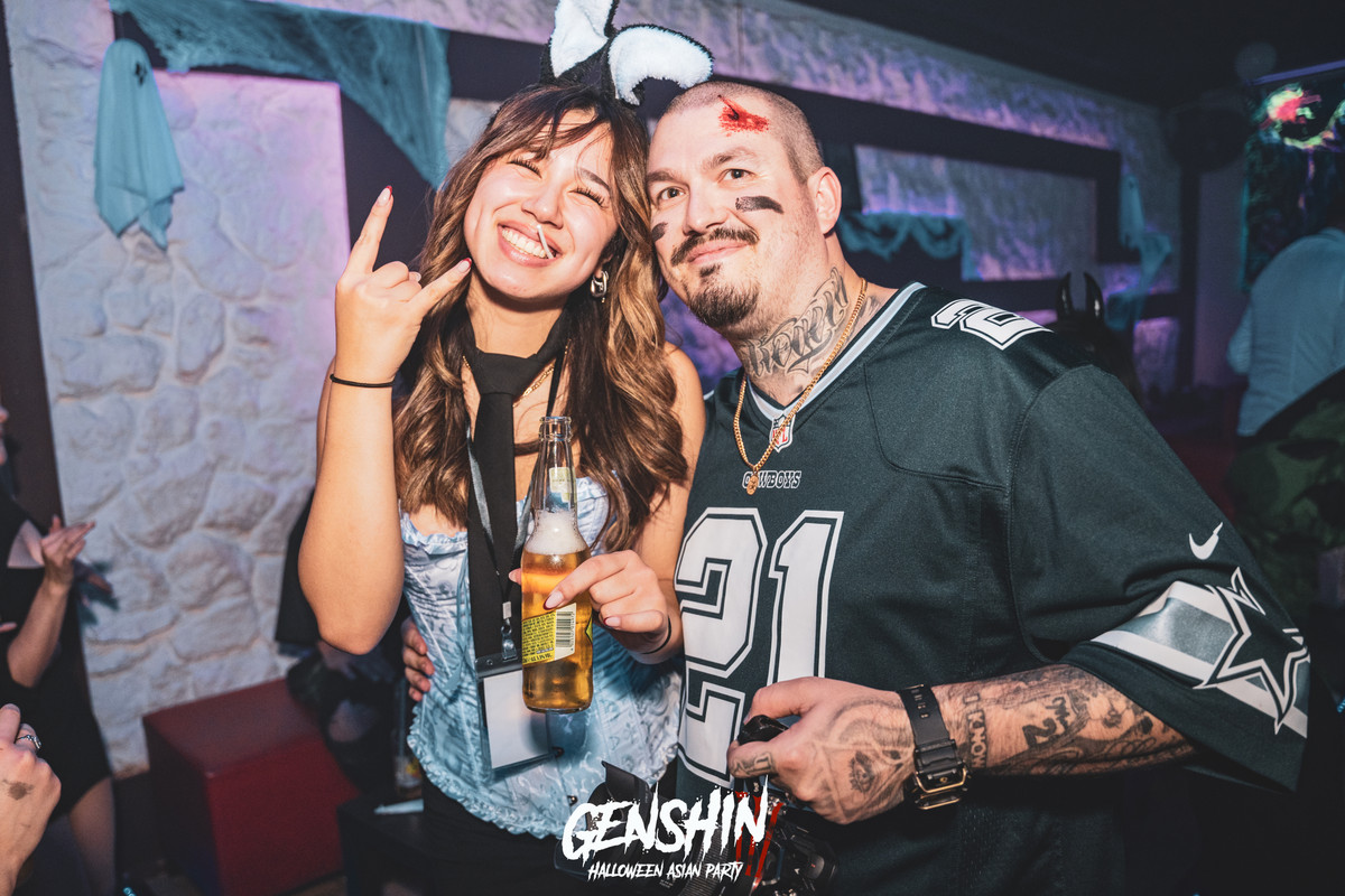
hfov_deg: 68.9
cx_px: 611
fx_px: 978
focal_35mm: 26
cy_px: 448
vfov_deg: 49.2
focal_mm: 24
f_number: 2.8
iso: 1250
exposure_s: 1/80
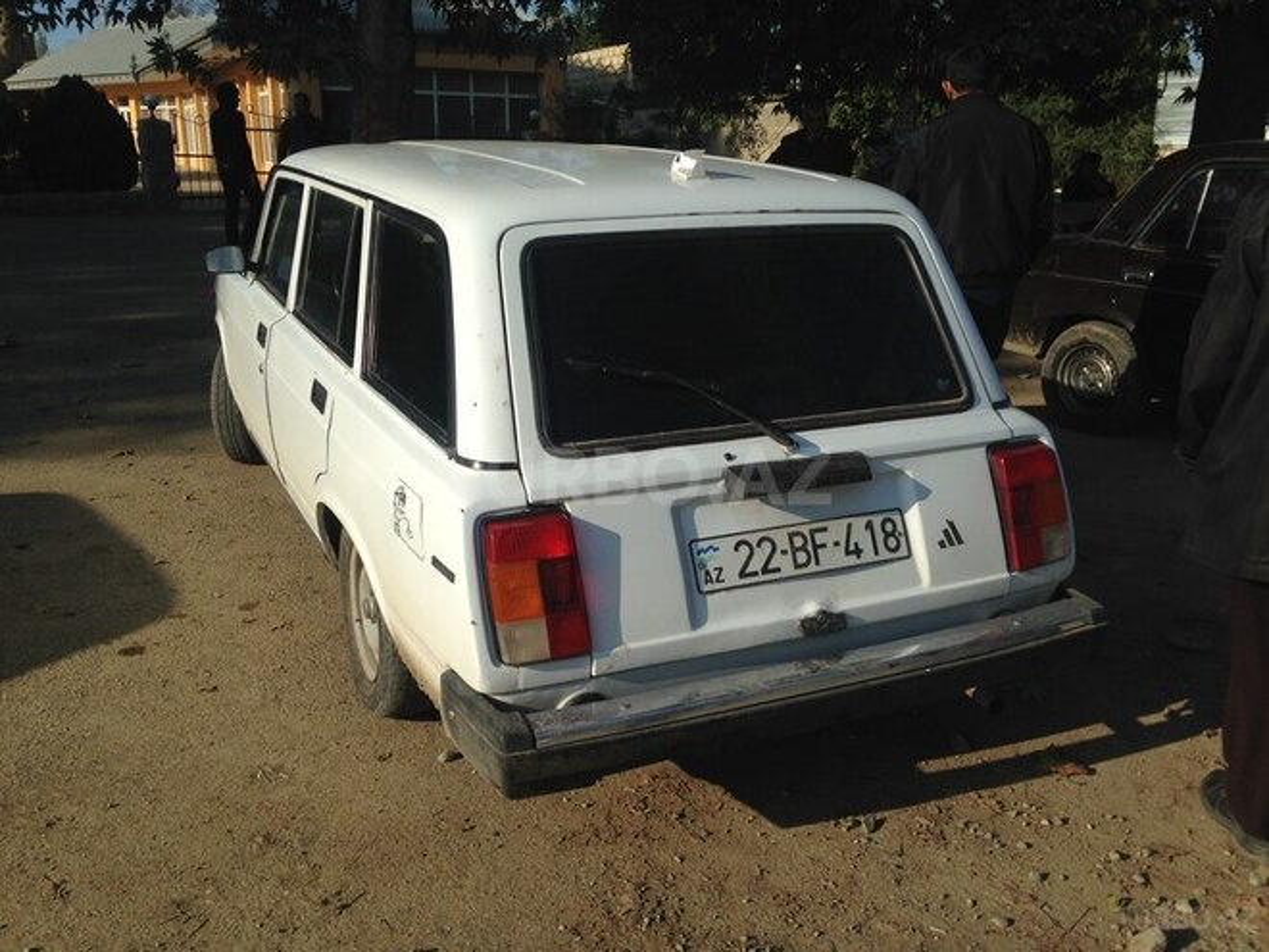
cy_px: 476
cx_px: 634
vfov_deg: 42.9
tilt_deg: -16.4
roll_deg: +0.6
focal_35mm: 33
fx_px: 1210
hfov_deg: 55.4
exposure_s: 1/2463
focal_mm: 4.12
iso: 50
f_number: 2.4
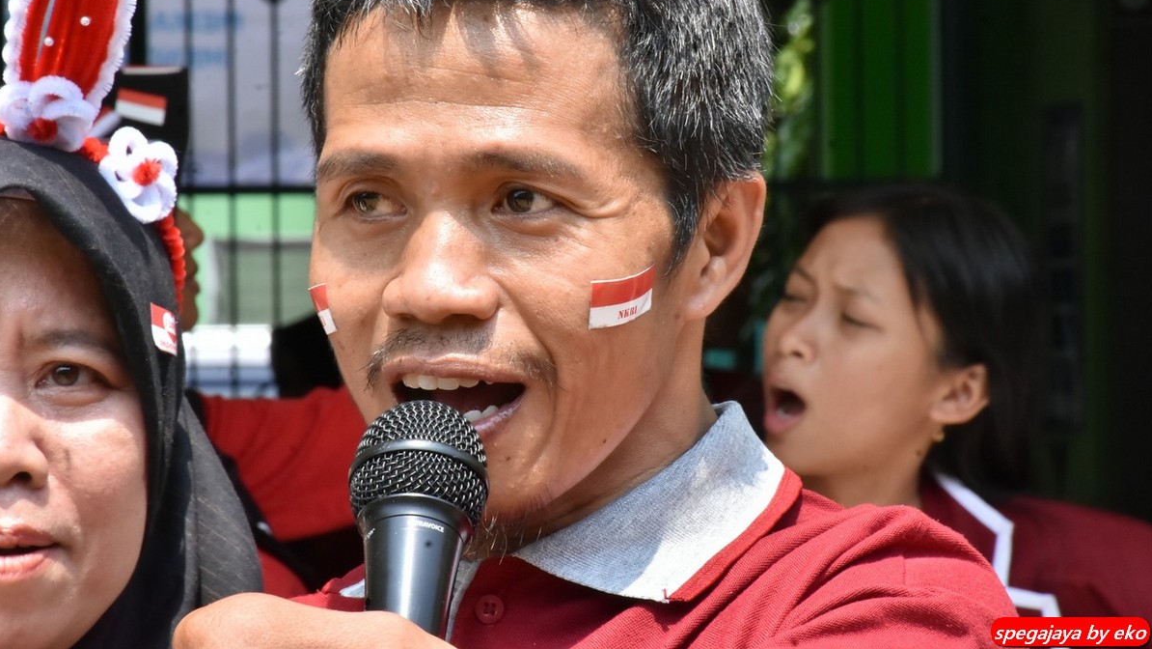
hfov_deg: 9.8
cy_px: 264
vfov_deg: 5.5
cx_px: 575
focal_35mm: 221
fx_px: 6752
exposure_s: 1/250
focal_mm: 140
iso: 1250
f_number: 20
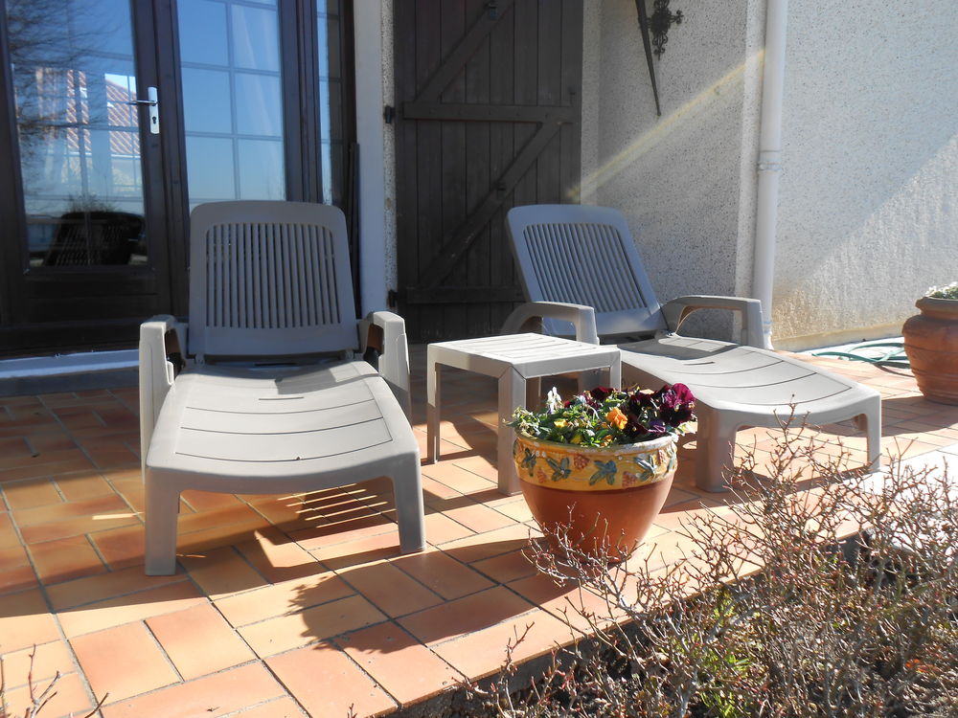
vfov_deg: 46.8
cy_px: 359
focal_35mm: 30
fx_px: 830
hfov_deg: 60.0
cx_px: 479
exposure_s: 1/250
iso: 80
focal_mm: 5.3
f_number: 3.8
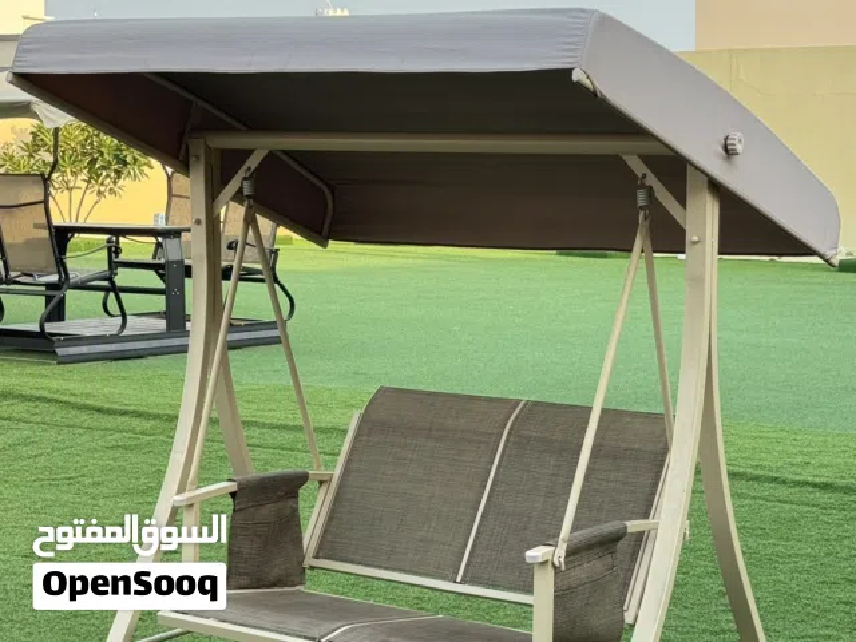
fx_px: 915
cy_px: 321
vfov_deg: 38.7
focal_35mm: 37
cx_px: 428
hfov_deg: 50.1
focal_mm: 6.76
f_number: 1.78
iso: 64
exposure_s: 1/277
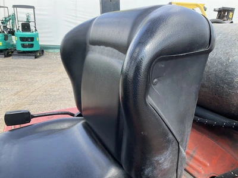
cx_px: 119
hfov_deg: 61.7
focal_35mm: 29
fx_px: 199
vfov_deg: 48.2
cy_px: 89
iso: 25
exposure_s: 1/428
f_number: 1.8
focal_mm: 3
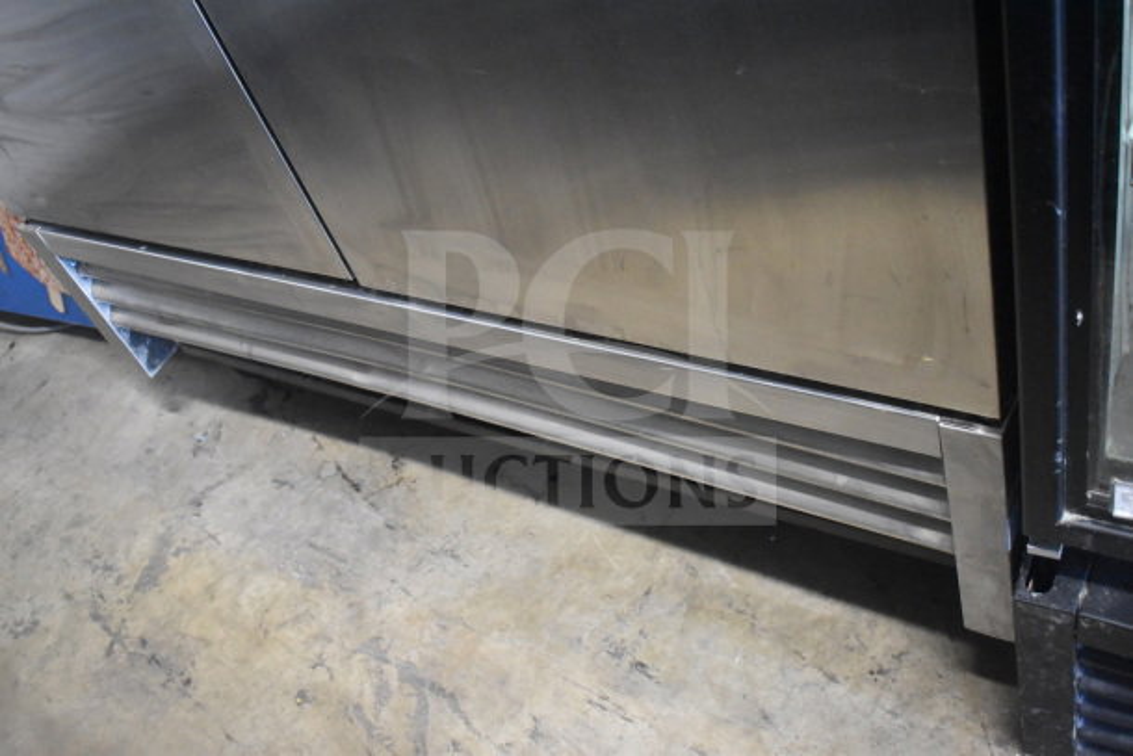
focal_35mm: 36
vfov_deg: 36.9
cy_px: 378
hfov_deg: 53.1
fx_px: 1133
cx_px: 566
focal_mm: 24
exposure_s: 1/60
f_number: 4
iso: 6400
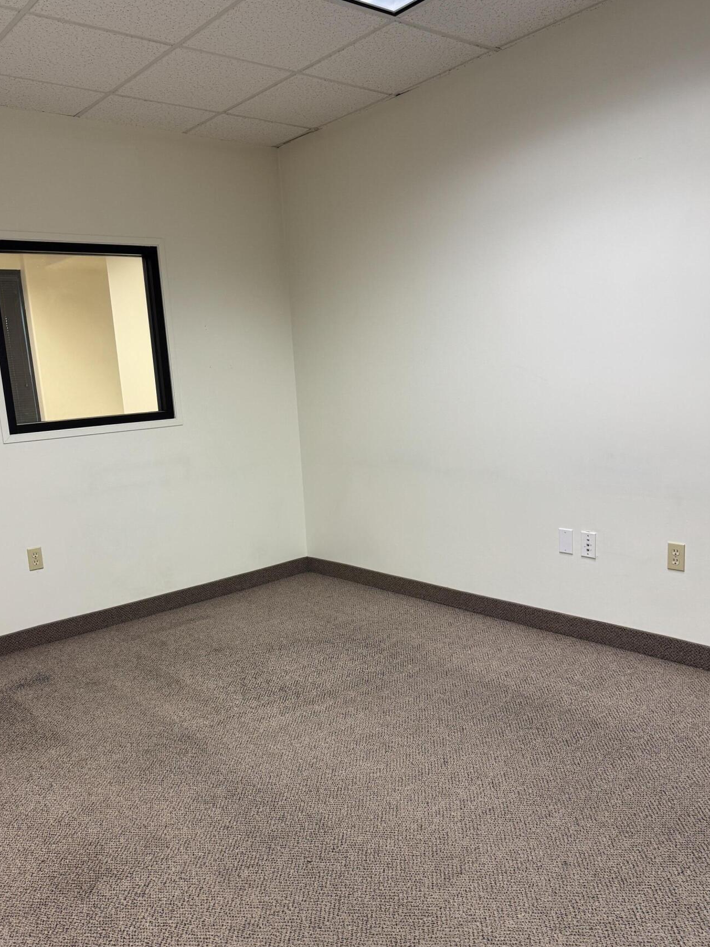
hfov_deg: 49.6
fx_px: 766
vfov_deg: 63.4
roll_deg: +5.1
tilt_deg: -10.9
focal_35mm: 28
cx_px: 305
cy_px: 506
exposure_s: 1/120
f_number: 1.78
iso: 125
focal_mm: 6.76
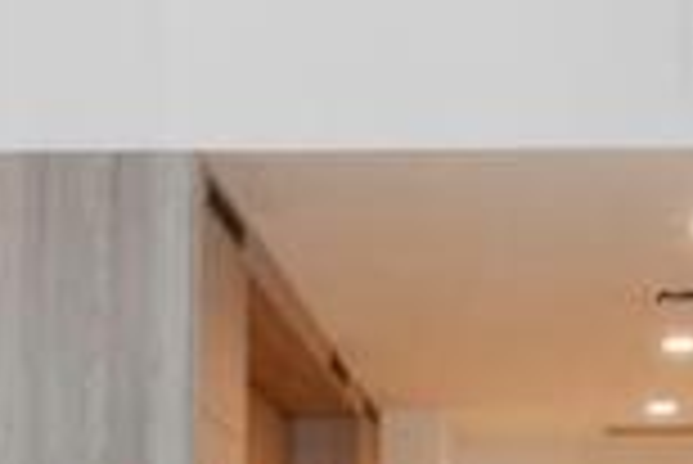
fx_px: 2225
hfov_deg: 17.0
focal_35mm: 116
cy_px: 856
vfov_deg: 11.0
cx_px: 824
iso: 400
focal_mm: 11
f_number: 8
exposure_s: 1/5
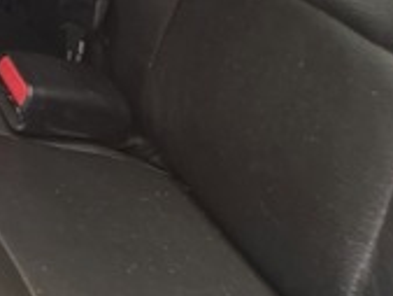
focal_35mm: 139
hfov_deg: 13.3
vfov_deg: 9.9
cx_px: -205
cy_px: -301
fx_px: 1579
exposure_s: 1/100
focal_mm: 6.25
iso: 1000
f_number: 1.7
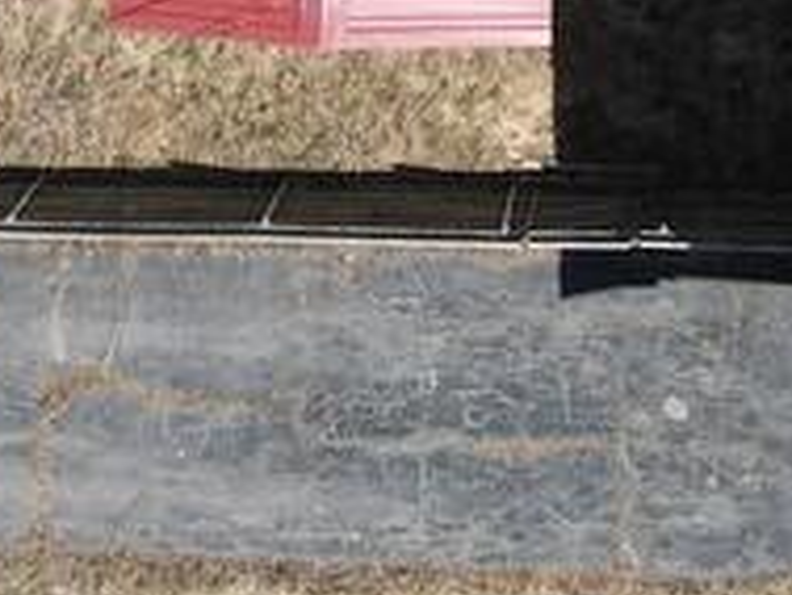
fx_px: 2976
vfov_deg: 10.8
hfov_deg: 15.1
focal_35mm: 130
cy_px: -448
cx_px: 608
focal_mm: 4.5
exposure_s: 1/640
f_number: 2.8
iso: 100
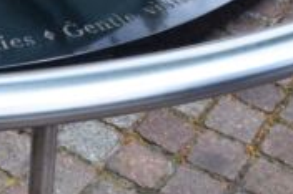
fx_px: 797
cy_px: -114
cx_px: -47
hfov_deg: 19.7
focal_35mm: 98
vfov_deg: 13.0
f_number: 16
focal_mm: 18
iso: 200
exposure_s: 1/50
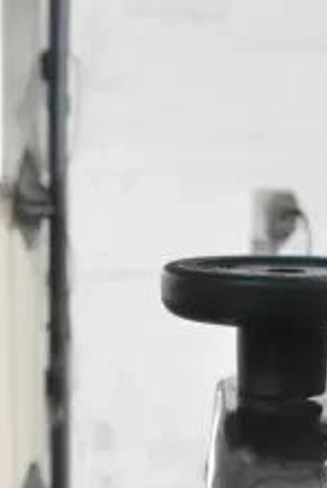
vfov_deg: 14.7
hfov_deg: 11.1
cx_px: 252
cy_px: 834
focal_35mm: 124
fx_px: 1684
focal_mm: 20
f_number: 8
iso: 6400
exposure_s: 1/250
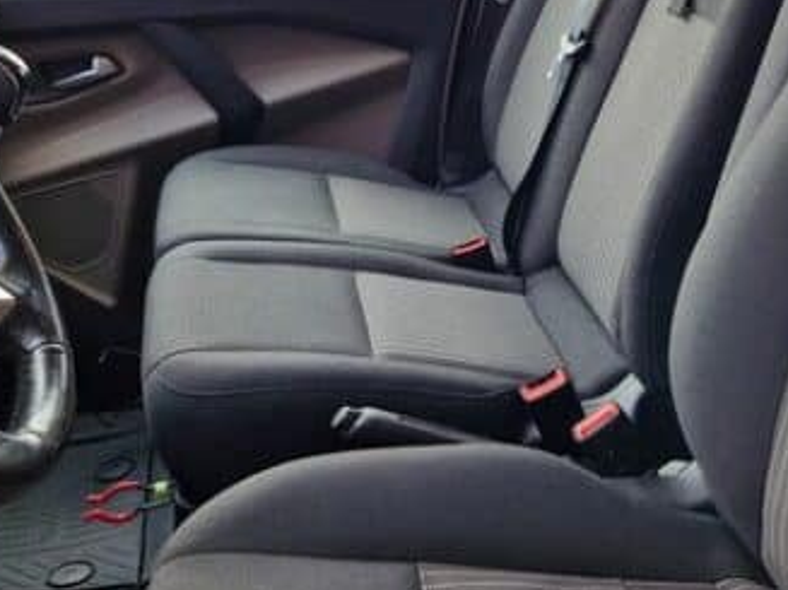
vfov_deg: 26.2
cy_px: 65
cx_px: 542
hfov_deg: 35.1
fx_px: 1229
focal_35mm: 54
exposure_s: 1/180
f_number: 1.8
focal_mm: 5.4
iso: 50
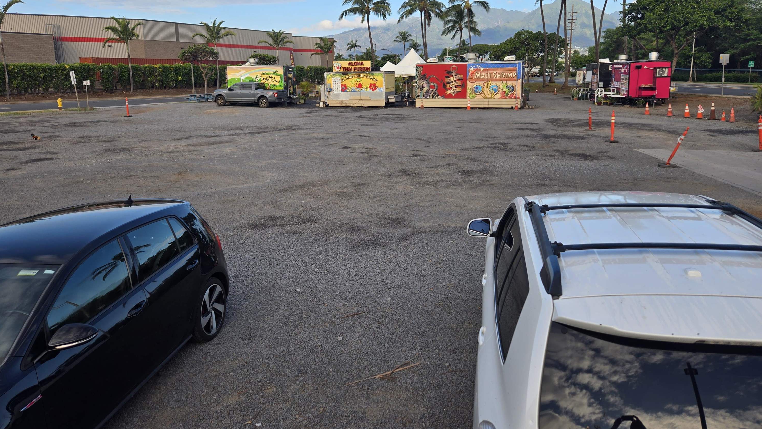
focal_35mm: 26
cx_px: 369
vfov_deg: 43.9
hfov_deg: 71.9
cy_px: 155
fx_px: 525
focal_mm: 5.4
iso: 25
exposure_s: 1/848
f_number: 1.8
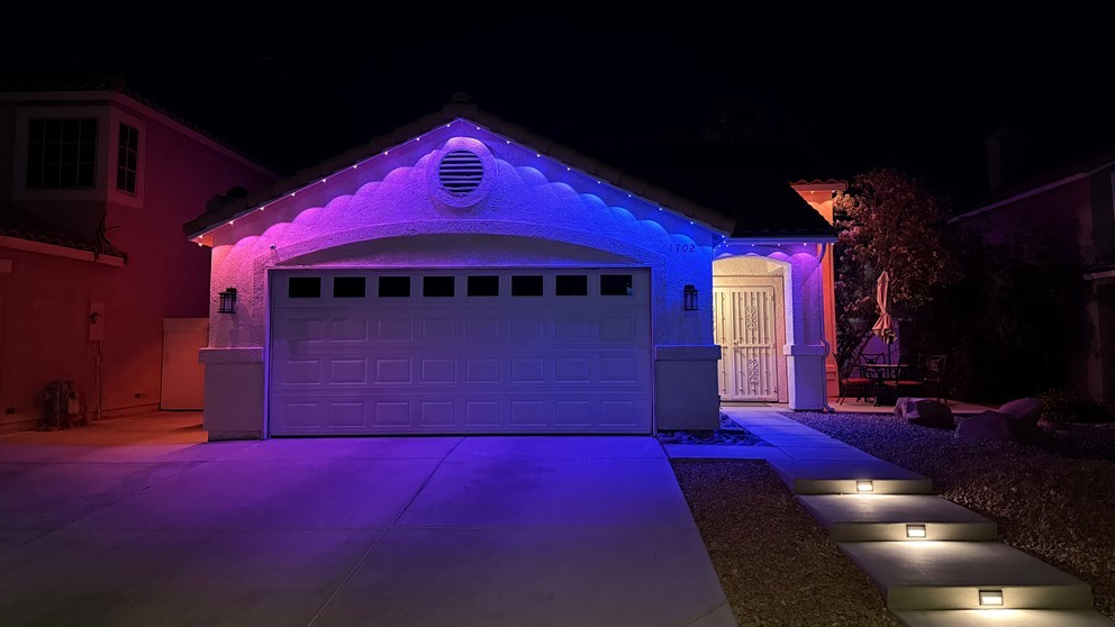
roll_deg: +0.5
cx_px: 570
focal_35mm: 27
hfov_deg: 69.9
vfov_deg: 42.8
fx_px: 798
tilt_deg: +5.5
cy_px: 270
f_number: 1.78
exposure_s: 1/29
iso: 1600
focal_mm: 6.76
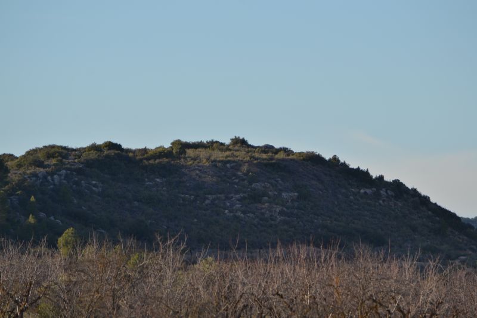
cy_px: 159
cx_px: 238
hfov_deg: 4.9
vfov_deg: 3.3
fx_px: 5563
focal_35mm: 420
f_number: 8
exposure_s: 1/200
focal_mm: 280
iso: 100
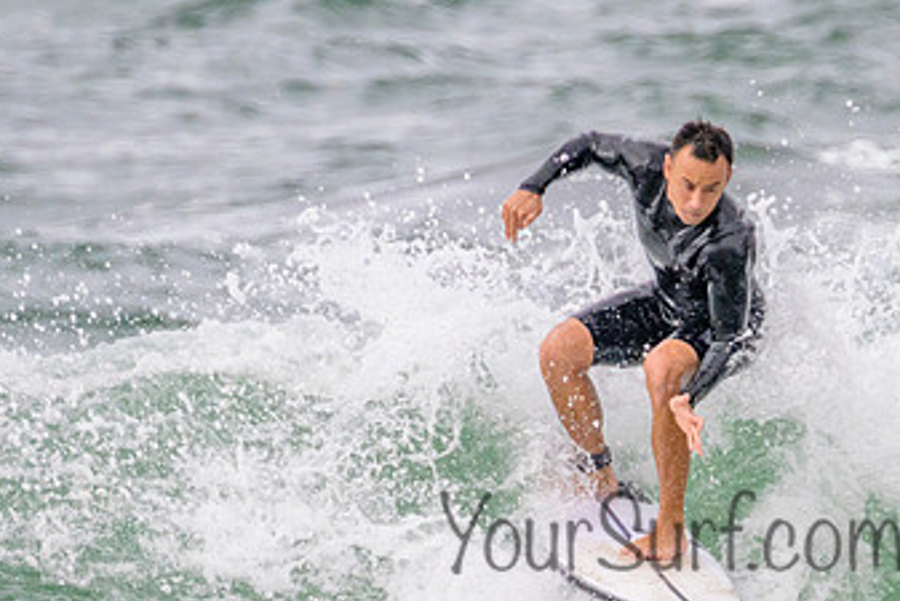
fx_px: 46743
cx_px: 597
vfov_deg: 0.7
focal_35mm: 1869
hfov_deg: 1.1
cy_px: 510
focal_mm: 800
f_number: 11
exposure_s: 1/2000
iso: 2200
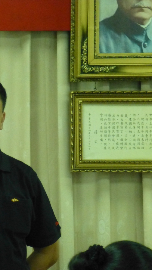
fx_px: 3015
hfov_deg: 2.9
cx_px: 12
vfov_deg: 5.1
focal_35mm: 421
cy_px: 135
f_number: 5.9
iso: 1000
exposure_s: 1/13
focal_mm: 51.5
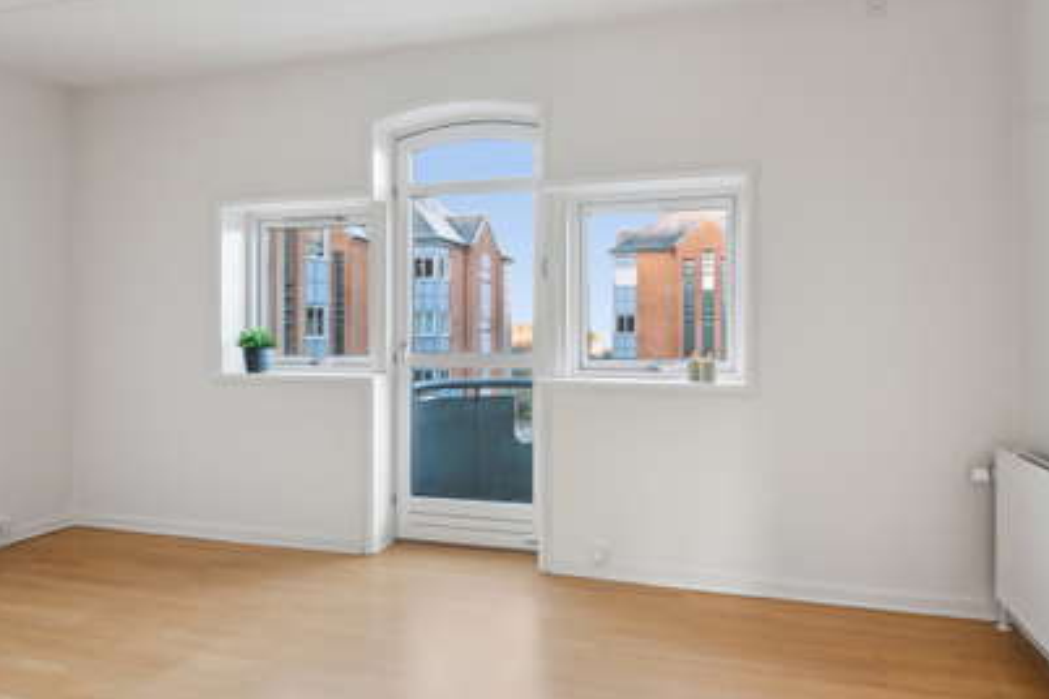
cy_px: 336
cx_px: 538
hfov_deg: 76.1
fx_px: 670
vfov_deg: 55.1
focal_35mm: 23
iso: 800
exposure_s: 1/5
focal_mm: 22
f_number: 11
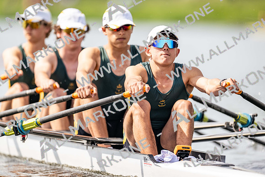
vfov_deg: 2.3
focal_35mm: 600
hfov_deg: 3.4
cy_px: 88
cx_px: 132
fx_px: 4417
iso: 500
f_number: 4
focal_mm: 600
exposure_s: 1/2500
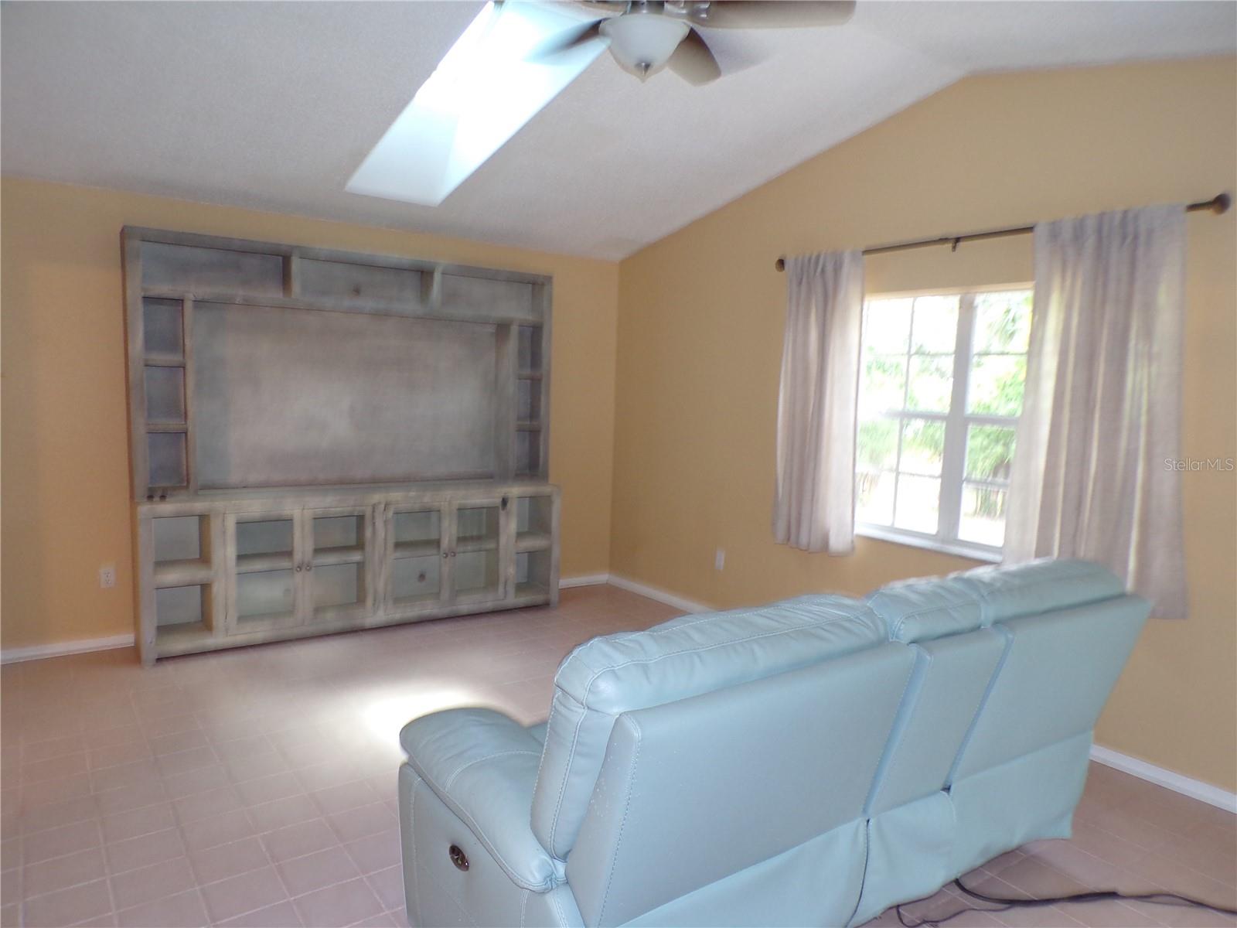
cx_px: 618
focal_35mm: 24
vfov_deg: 56.8
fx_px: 858
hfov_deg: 71.6
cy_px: 464
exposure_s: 1/34
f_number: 3
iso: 180
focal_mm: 4.3
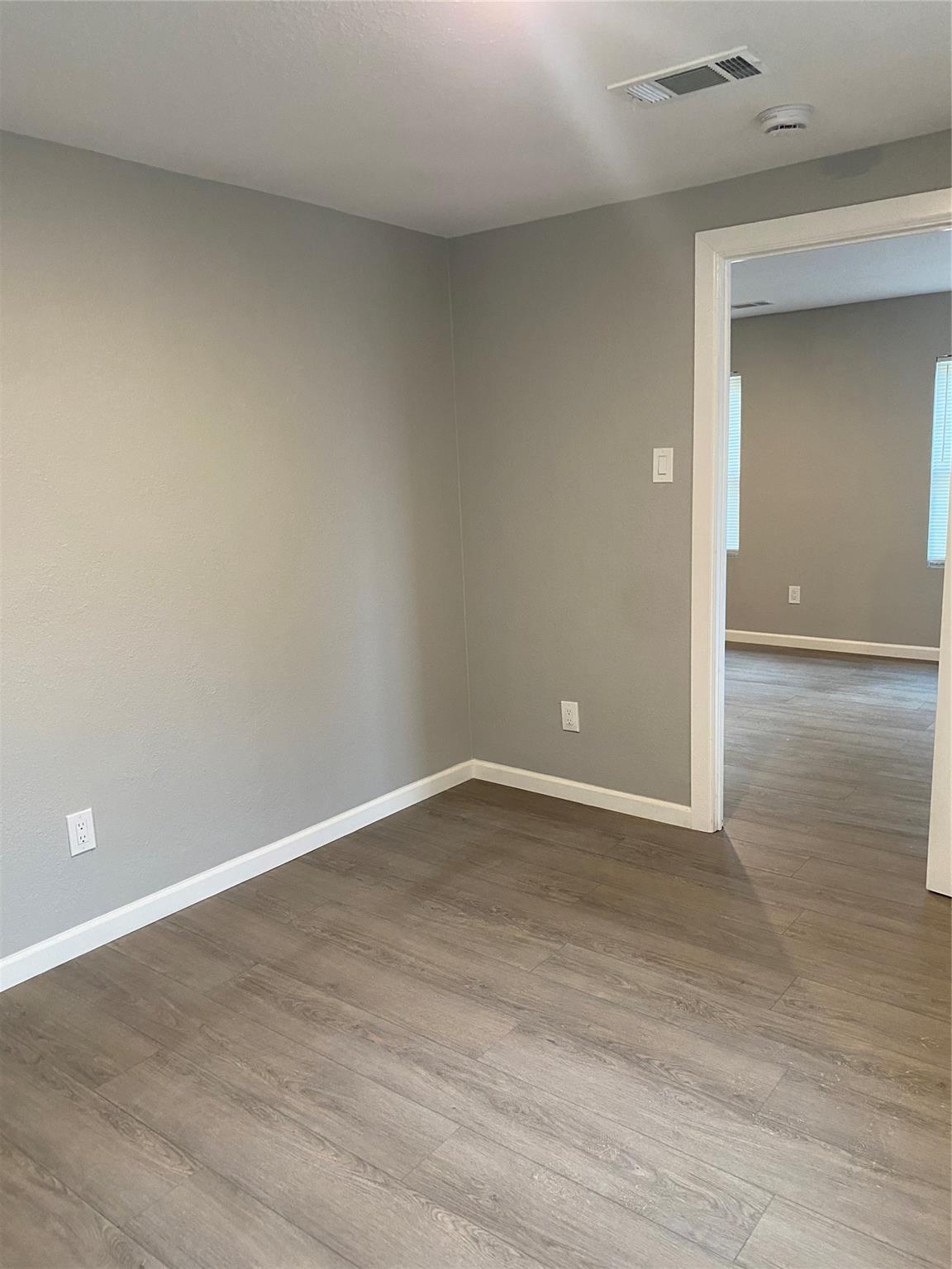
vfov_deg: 67.3
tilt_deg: -9.8
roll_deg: +2.2
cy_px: 634
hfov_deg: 53.1
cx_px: 476
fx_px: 953
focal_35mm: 26
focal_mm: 4.25
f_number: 1.8
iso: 250
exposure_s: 1/60
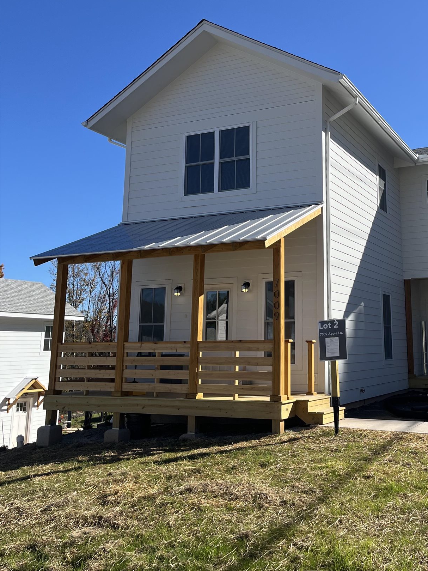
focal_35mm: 37
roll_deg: +0.2
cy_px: 217
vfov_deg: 49.7
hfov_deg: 38.0
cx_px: 303
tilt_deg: +11.2
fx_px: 610
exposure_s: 1/2755
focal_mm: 5.1
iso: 50
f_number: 1.6
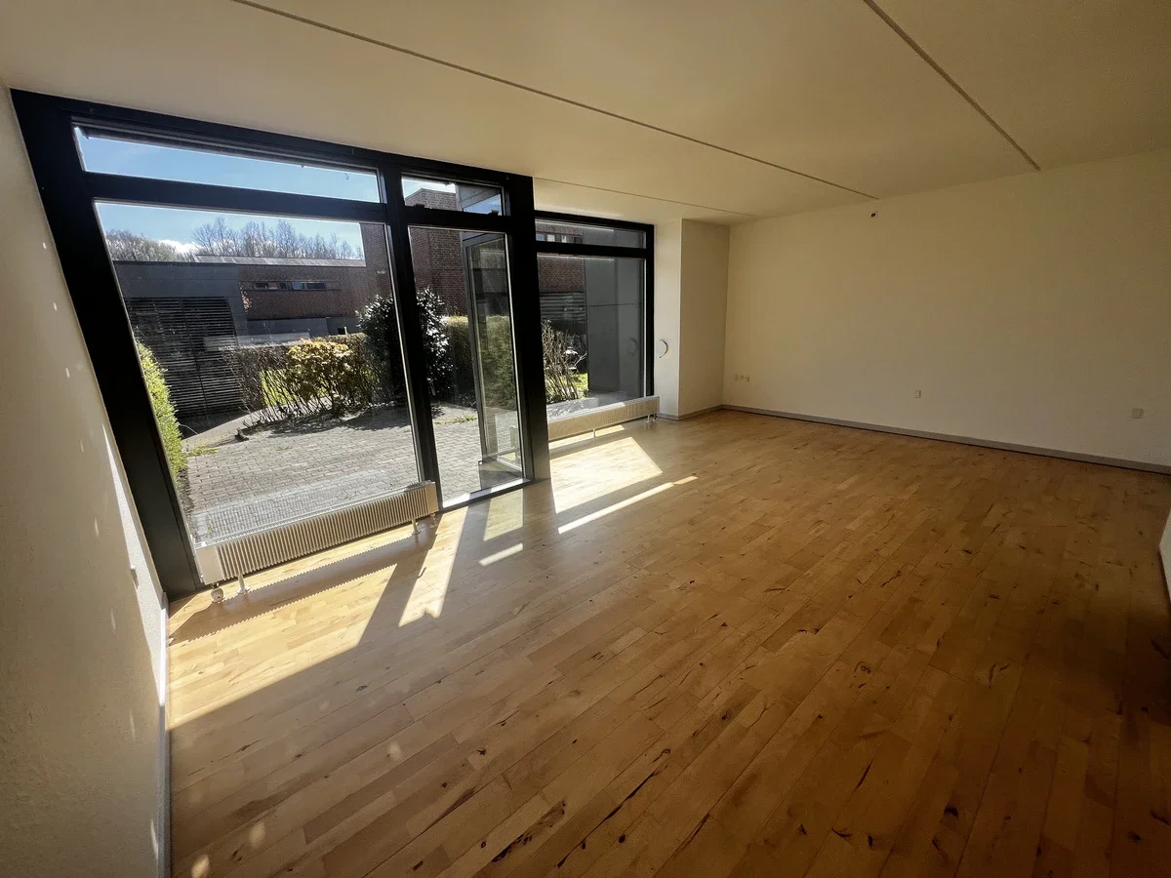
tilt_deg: -14.8
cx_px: 586
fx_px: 440
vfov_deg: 89.9
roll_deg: +2.1
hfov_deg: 106.2
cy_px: 439
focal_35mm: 13
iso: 32
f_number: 1.8
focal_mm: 1.57
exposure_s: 1/630
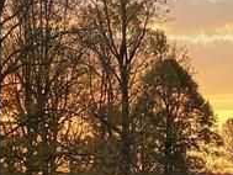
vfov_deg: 10.5
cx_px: 147
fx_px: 950
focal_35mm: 141
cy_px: 153
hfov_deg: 14.0
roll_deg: +0.1
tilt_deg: +1.5
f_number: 1.8
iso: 32
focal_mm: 4.25
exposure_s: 1/153
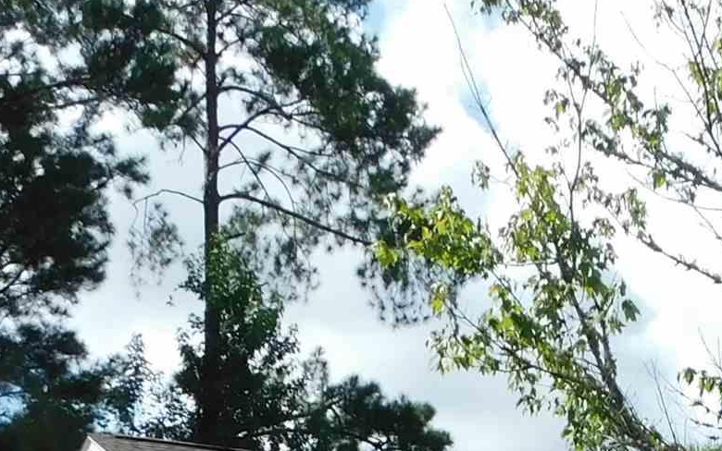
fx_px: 1890
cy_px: 839
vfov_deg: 12.4
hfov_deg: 21.1
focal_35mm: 96
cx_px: 676
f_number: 3
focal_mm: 4
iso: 125
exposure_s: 1/1500
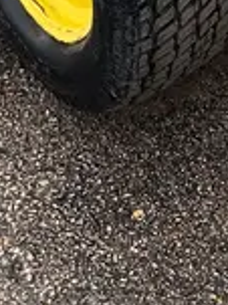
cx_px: 236
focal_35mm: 126
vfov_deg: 12.4
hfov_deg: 11.6
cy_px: -423
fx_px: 1108
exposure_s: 1/360
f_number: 1.6
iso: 50
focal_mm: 5.1
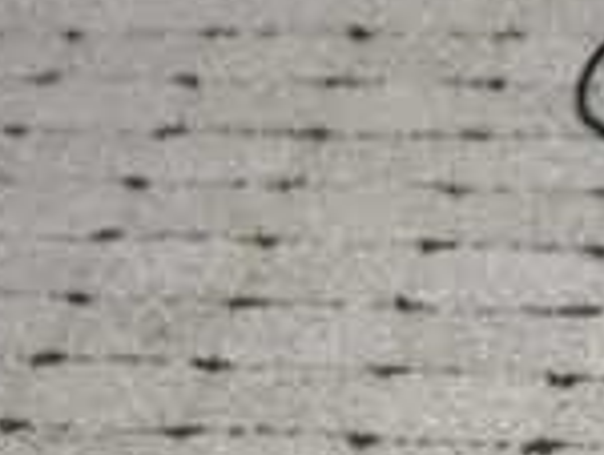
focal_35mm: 98
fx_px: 1713
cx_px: 777
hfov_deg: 18.6
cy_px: 870
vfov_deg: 13.3
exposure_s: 1/25
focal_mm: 5.54
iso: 640
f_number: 1.8
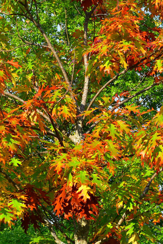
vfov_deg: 24.8
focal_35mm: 82
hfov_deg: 16.7
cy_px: 122
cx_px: 82
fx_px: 557
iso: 450
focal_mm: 55
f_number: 16
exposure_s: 1/100
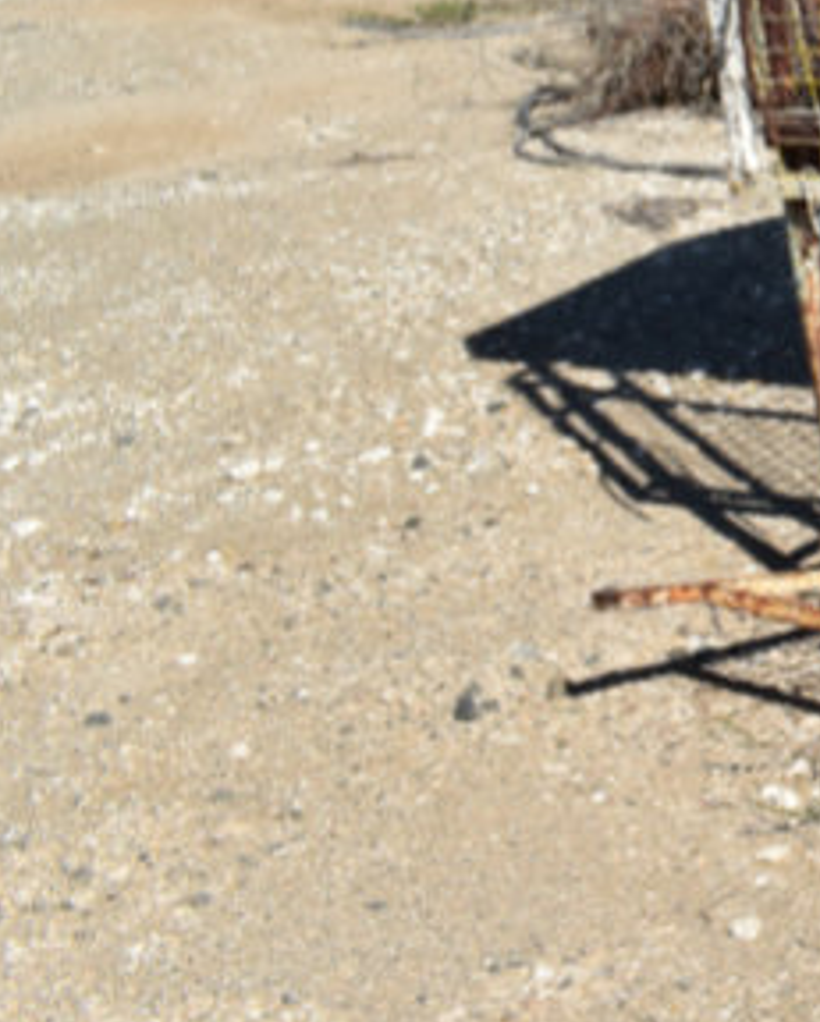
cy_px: -27
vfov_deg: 20.5
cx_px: 1580
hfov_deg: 14.5
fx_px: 2726
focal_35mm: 90
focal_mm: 18
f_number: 11
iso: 250
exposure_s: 1/500
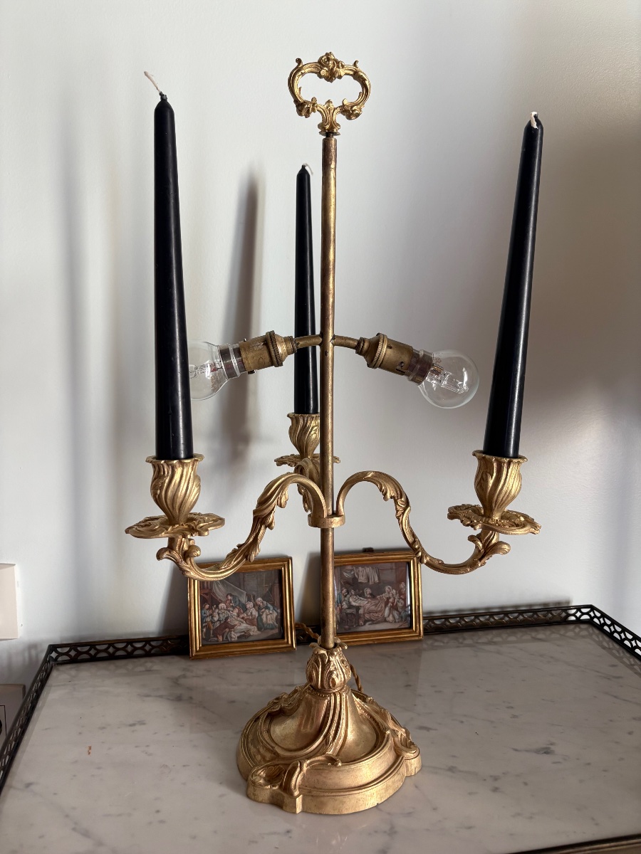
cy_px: 427
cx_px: 320
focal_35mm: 26
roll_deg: -1.8
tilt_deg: -8.8
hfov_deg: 53.1
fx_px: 642
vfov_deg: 67.3
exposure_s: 1/121
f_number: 1.6
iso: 125
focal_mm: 5.96
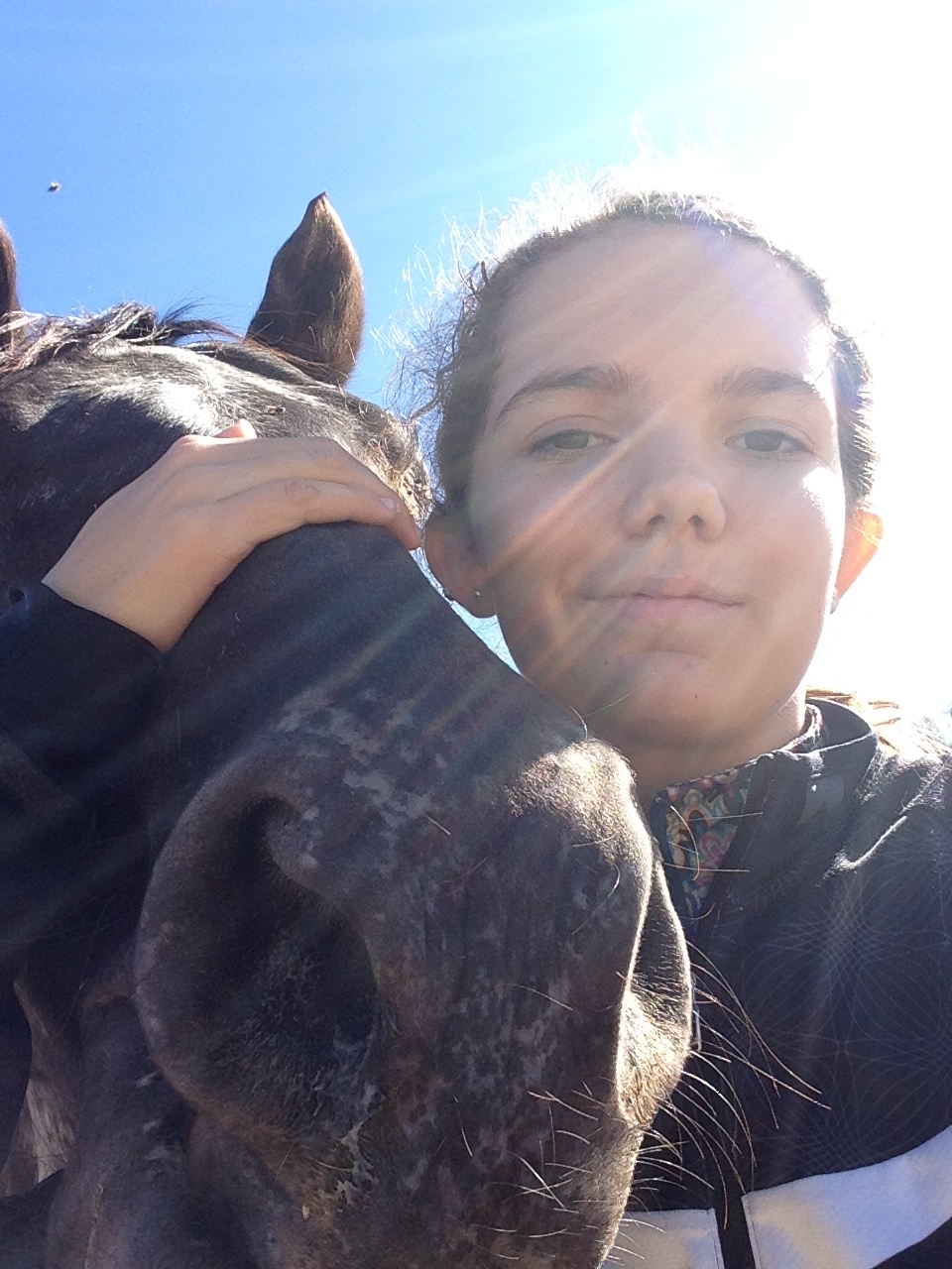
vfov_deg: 55.4
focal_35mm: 33
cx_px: 476
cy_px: 634
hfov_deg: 42.9
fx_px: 1210
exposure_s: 1/636
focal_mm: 2.15
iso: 50
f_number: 2.4
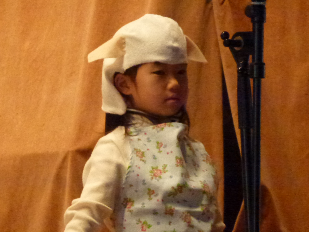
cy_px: 103
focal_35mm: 522
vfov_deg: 2.8
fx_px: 4659
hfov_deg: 3.8
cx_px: 155
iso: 1600
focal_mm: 68.8
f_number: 5.9
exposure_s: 1/80
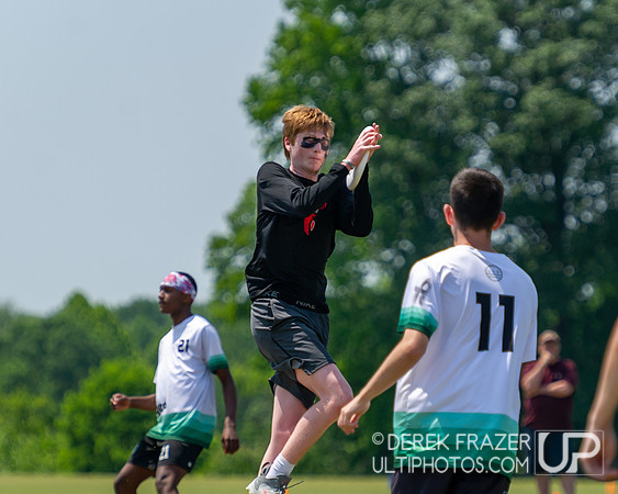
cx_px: 280
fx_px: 7786
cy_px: 301
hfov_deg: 4.5
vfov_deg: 3.6
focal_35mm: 426
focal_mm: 210
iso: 200
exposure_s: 1/2000
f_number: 4
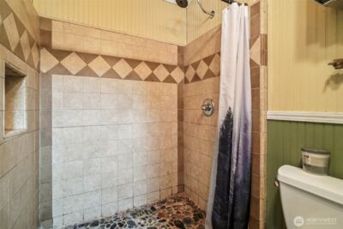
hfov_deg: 96.7
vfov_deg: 73.8
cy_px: 114
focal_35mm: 16
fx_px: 152
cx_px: 172
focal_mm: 16
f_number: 8
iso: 1600
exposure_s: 1/4
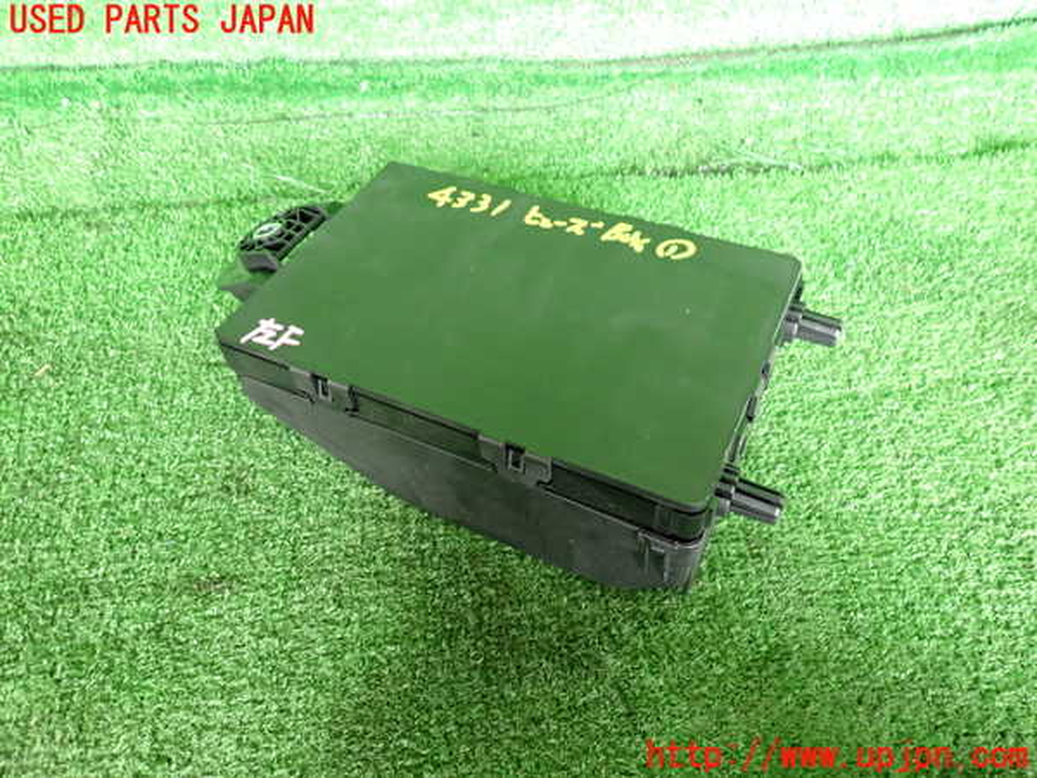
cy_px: 389
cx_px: 518
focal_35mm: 25
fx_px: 749
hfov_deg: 69.4
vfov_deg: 54.9
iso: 500
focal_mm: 4.5
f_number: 2
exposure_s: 1/30
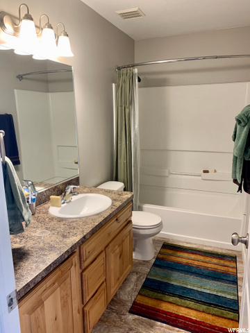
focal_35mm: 26
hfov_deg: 53.1
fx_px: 250
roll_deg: +0.5
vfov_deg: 67.3
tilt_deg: -11.3
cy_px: 166
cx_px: 125
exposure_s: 1/60
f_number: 1.8
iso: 160
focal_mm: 4.25
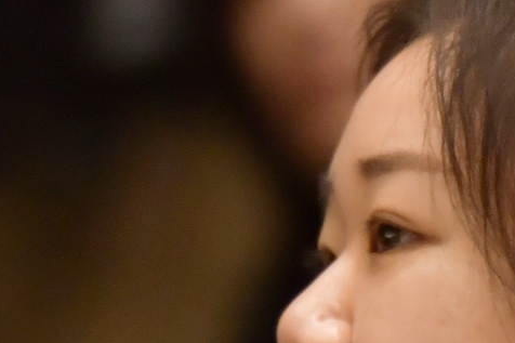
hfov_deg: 1.2
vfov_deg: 0.8
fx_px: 24353
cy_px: 367
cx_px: 228
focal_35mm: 1703
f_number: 2.8
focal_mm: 200
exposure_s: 1/100
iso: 1250
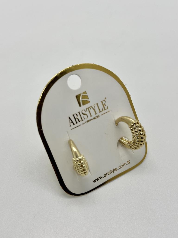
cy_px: 119
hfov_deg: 30.3
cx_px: 89
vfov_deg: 39.7
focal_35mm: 48
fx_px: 329
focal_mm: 6.86
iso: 50
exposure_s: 1/229
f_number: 1.78
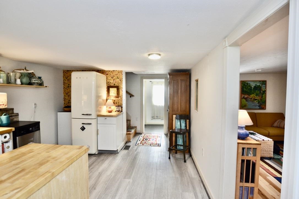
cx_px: 150
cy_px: 100
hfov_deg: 90.0
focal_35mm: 18
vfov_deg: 67.4
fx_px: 149
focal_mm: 12
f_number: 4.5
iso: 400
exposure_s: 1/80
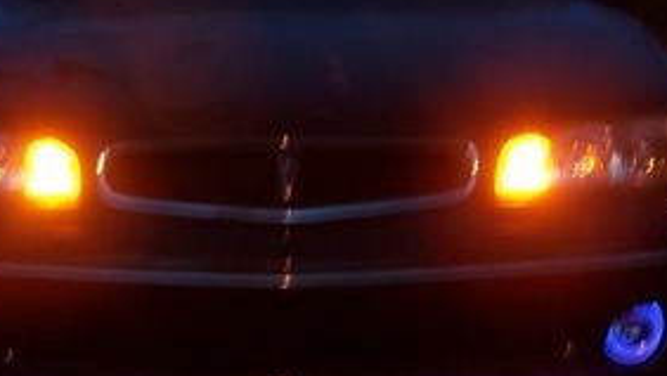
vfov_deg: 12.8
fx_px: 1663
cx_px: 267
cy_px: 45
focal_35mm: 94
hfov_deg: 22.6
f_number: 2.8
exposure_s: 1/2
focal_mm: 6.3
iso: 80
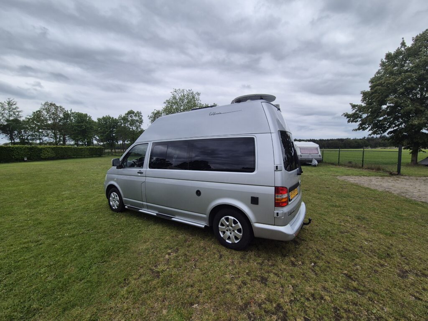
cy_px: 160
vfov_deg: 89.9
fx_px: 161
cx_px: 214
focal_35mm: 13
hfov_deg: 106.2
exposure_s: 1/1092
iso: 50
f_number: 2.2
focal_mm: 2.2
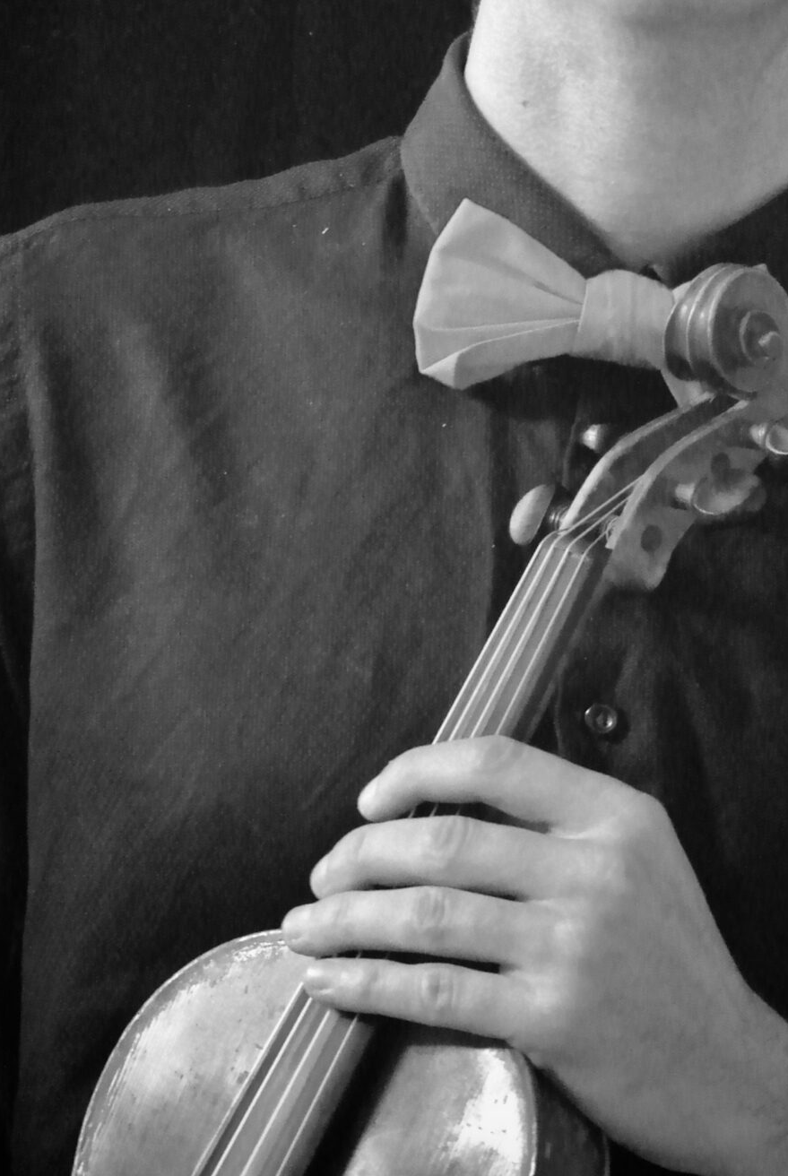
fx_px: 5170
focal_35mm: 158
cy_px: 272
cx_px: 606
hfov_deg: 8.7
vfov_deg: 12.9
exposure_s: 1/40
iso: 6400
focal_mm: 30
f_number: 3.8
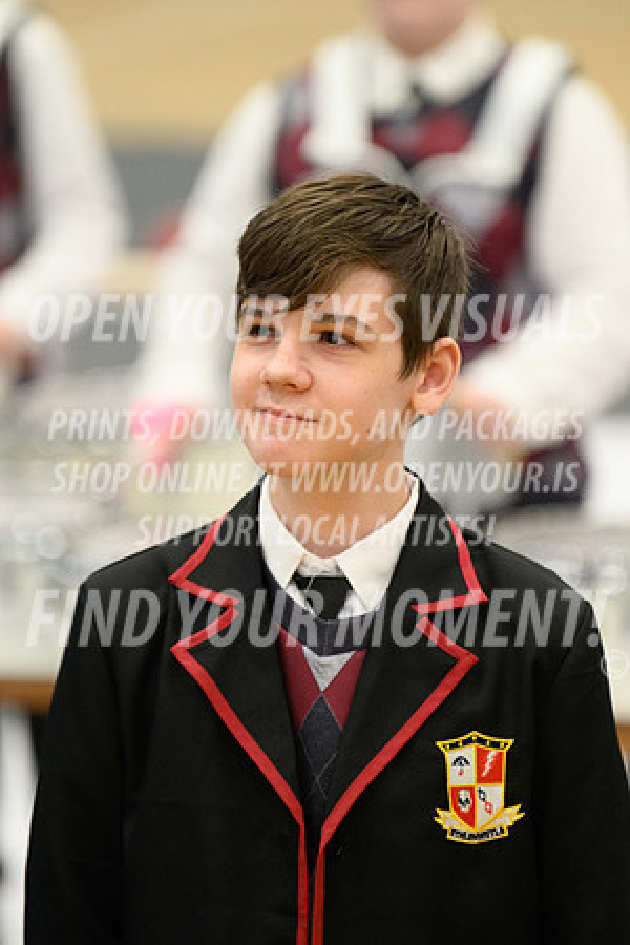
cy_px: 472
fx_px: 10499
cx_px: 315
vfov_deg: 5.2
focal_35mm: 400
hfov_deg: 3.4
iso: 6400
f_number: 5.6
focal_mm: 400
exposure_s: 1/250
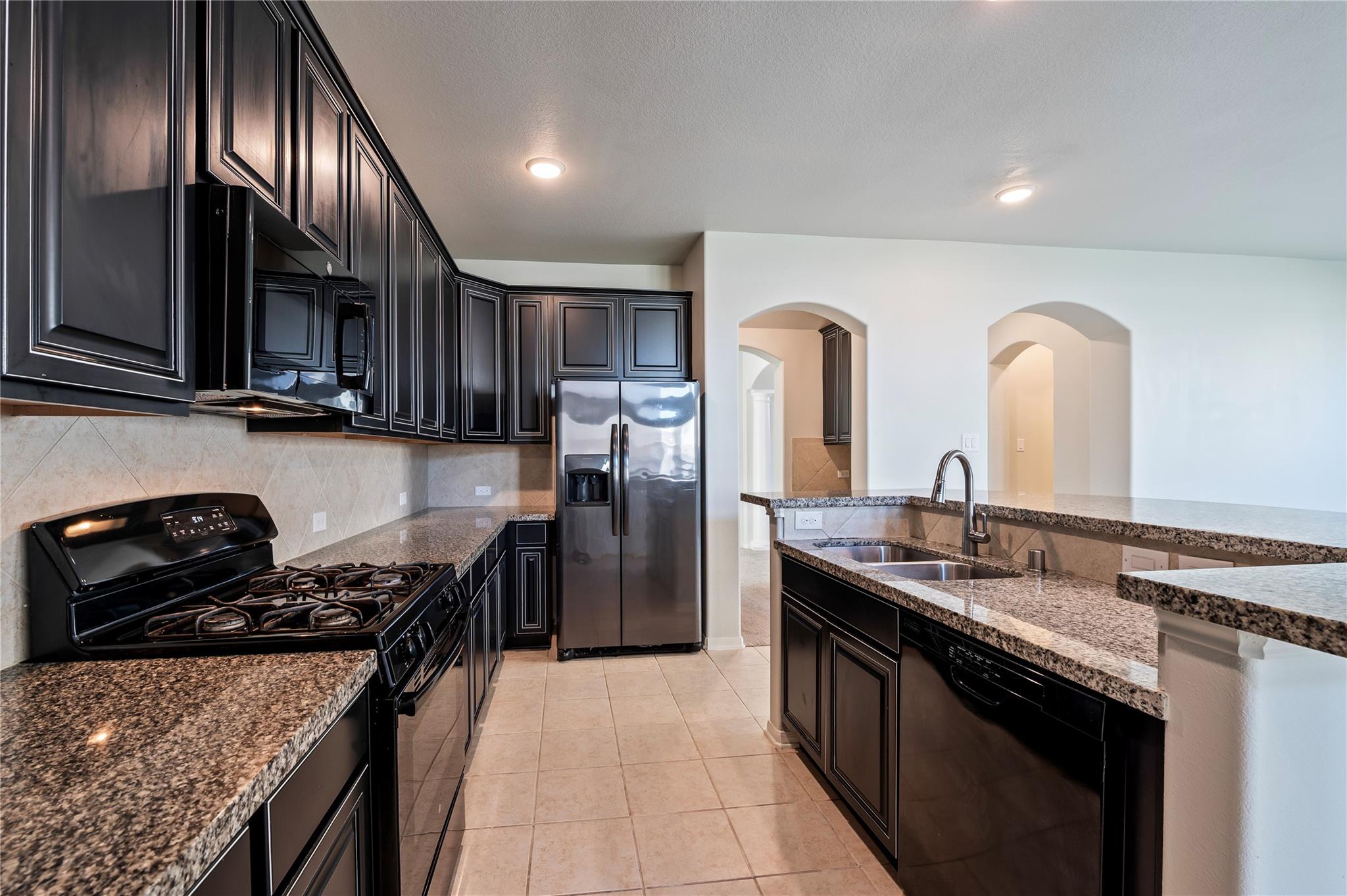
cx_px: 674
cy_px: 448
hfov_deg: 100.4
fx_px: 561
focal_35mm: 15
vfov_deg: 77.2
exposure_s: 1/1.67
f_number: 6.3
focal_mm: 15
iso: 125
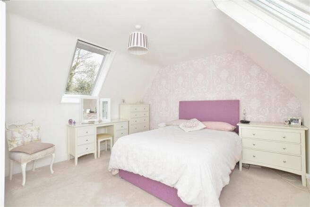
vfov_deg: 77.3
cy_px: 104
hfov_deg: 100.4
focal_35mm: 15
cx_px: 155
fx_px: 129
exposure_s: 1/50
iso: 320
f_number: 9
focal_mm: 10
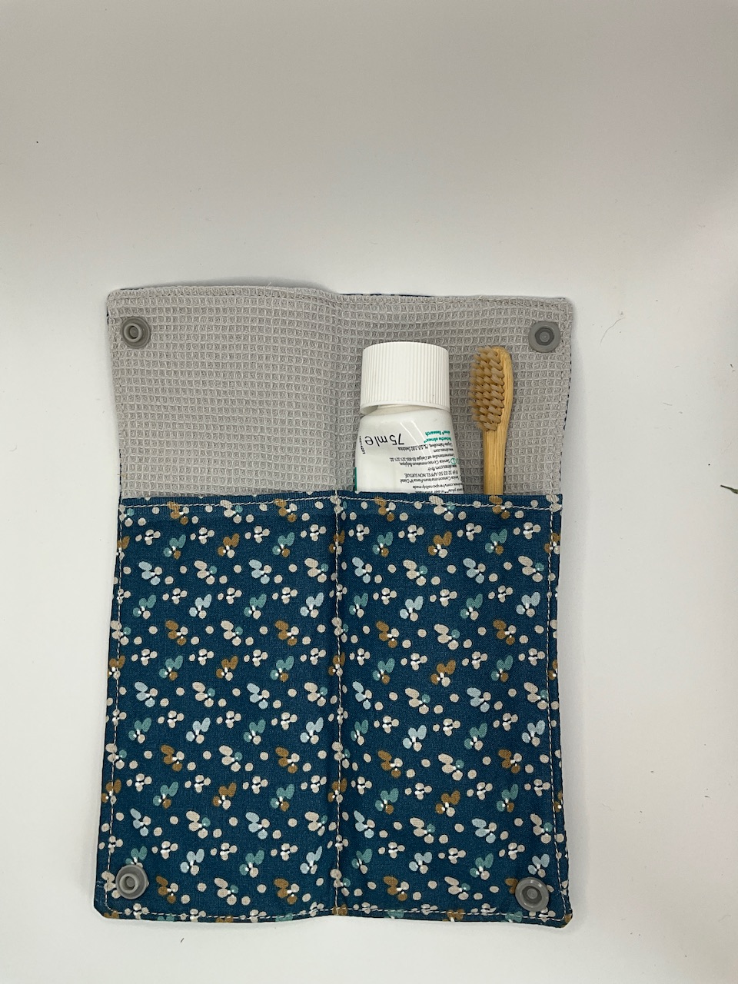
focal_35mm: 29
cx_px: 369
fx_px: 824
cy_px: 492
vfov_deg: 61.7
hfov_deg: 48.2
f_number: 1.8
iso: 25
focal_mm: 3
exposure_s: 1/269
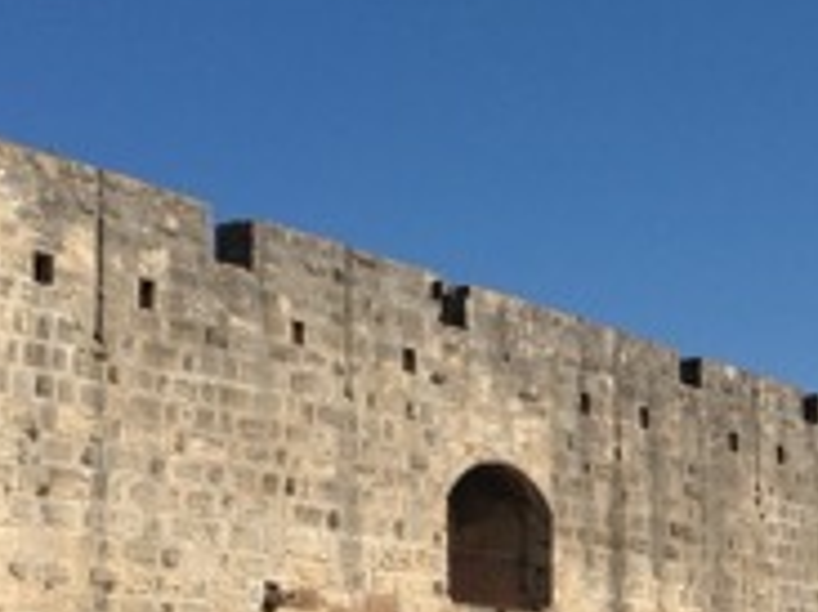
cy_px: 514
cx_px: 697
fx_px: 2220
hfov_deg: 20.6
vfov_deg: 15.6
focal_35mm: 94
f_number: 2.4
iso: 50
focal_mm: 4.13
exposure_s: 1/2262
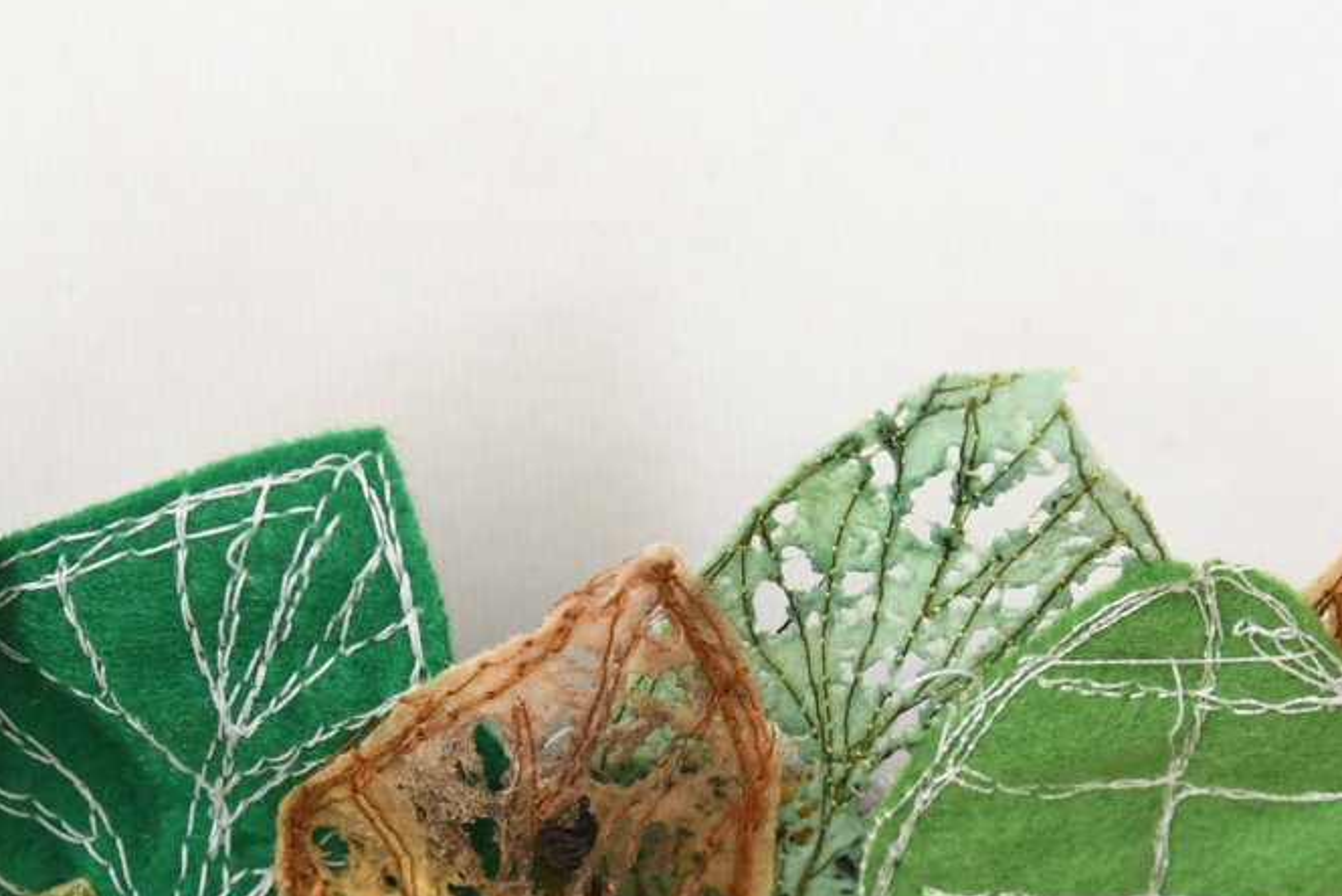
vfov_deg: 12.2
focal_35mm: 111
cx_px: 542
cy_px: 970
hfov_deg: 18.4
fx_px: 4138
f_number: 4
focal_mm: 24
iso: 1000
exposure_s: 1/50
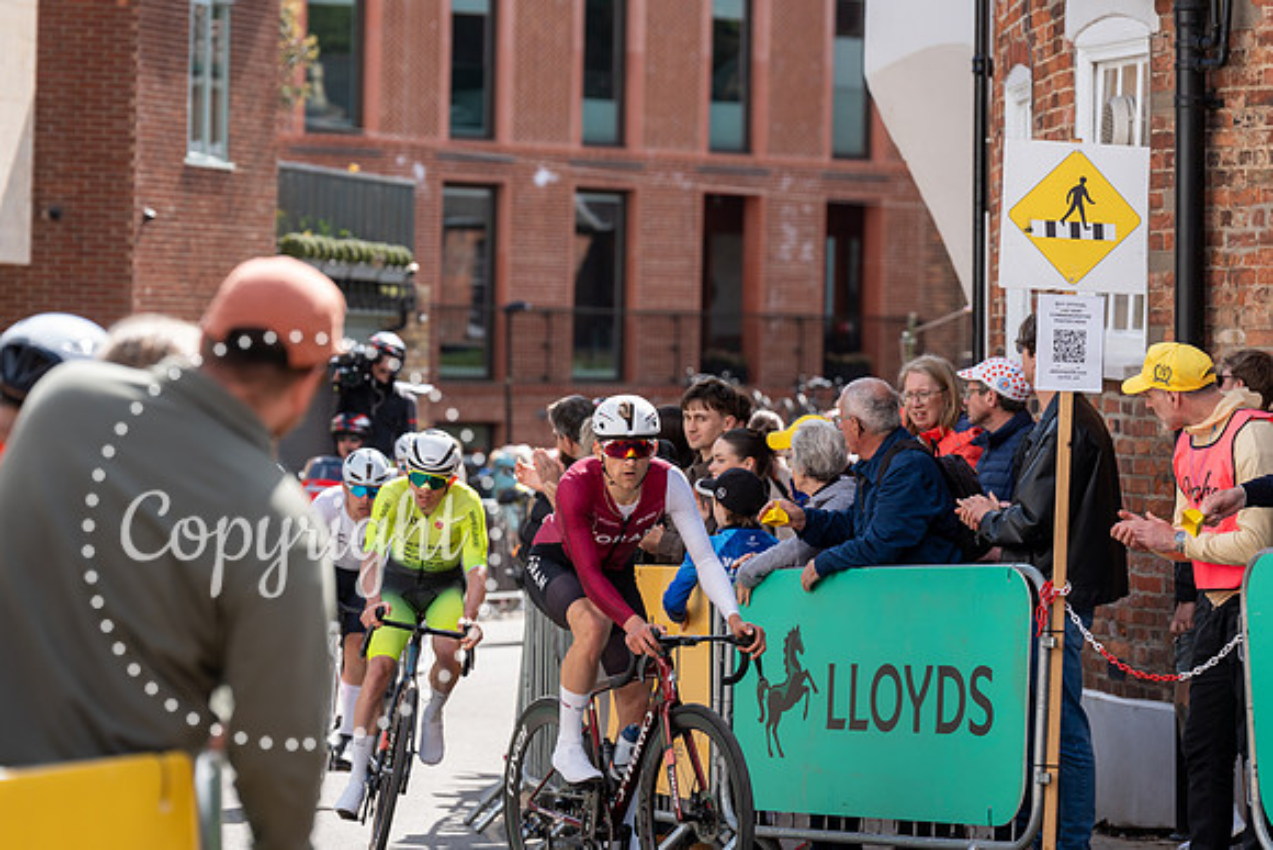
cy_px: 425
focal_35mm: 160
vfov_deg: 8.6
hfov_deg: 12.8
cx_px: 636
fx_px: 5659
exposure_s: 1/1000
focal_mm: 160
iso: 400
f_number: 5
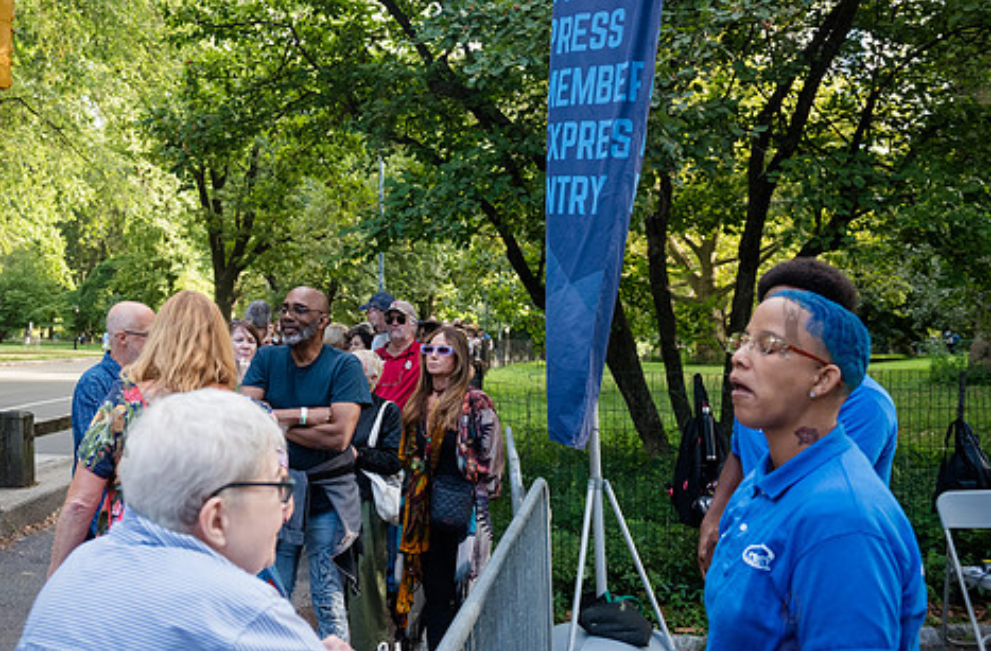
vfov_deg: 31.6
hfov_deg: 45.9
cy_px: 280
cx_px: 334
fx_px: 1151
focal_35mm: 42
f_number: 4
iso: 2000
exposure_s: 1/800
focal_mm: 31
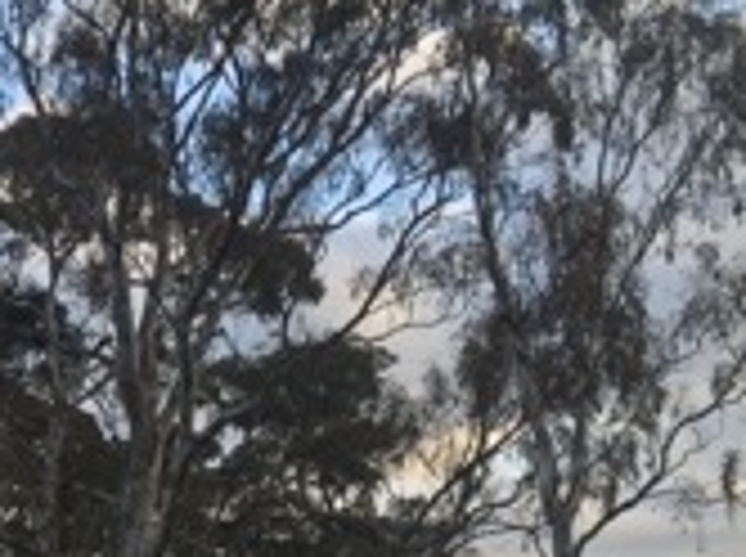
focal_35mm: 91
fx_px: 1958
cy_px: 620
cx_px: -292
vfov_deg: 15.7
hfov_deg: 19.4
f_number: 2.2
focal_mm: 4.15
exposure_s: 1/370
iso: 32
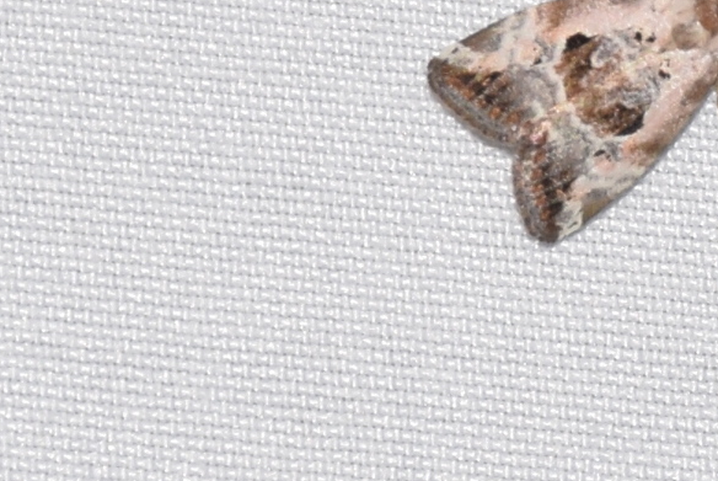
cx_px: 558
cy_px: 95
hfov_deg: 6.0
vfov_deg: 4.0
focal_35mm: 344
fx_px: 6869
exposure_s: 1/160
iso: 100
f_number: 13
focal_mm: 140
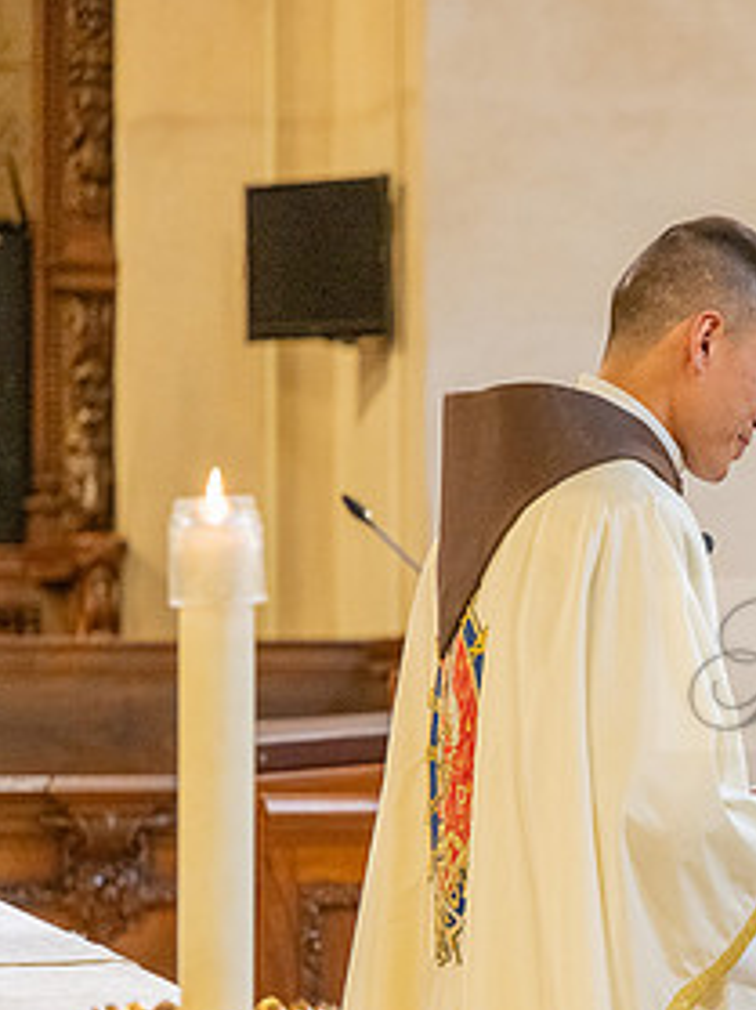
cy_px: 664
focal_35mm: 204
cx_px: 973
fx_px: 5945
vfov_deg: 9.7
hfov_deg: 7.2
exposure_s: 1/200
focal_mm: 102
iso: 2000
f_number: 2.8
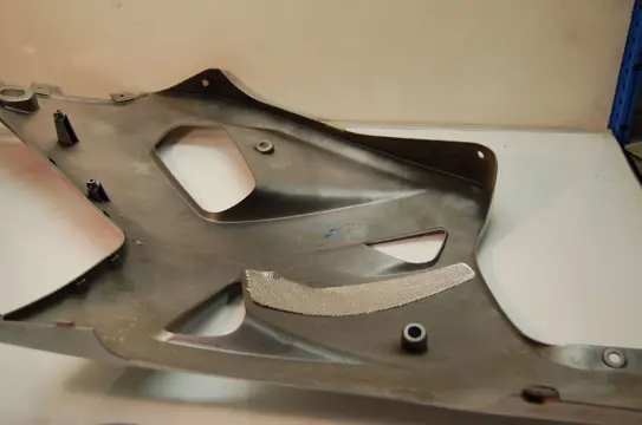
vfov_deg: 28.0
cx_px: 321
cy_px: 212
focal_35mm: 48
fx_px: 854
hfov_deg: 41.2
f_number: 4.5
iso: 400
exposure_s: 1/80
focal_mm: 32
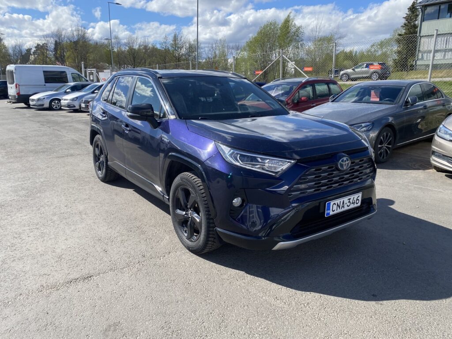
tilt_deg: -14.6
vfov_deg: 53.1
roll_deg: -0.6
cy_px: 170
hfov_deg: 67.3
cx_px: 226
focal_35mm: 26
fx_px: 339
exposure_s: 1/1996
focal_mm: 4.25
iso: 32
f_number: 1.8
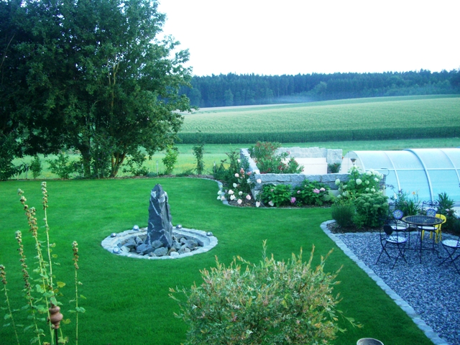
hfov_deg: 49.0
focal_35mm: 38
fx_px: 505
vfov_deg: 37.7
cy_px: 172
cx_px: 230
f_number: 2.8
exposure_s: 1/80
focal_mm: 7.9
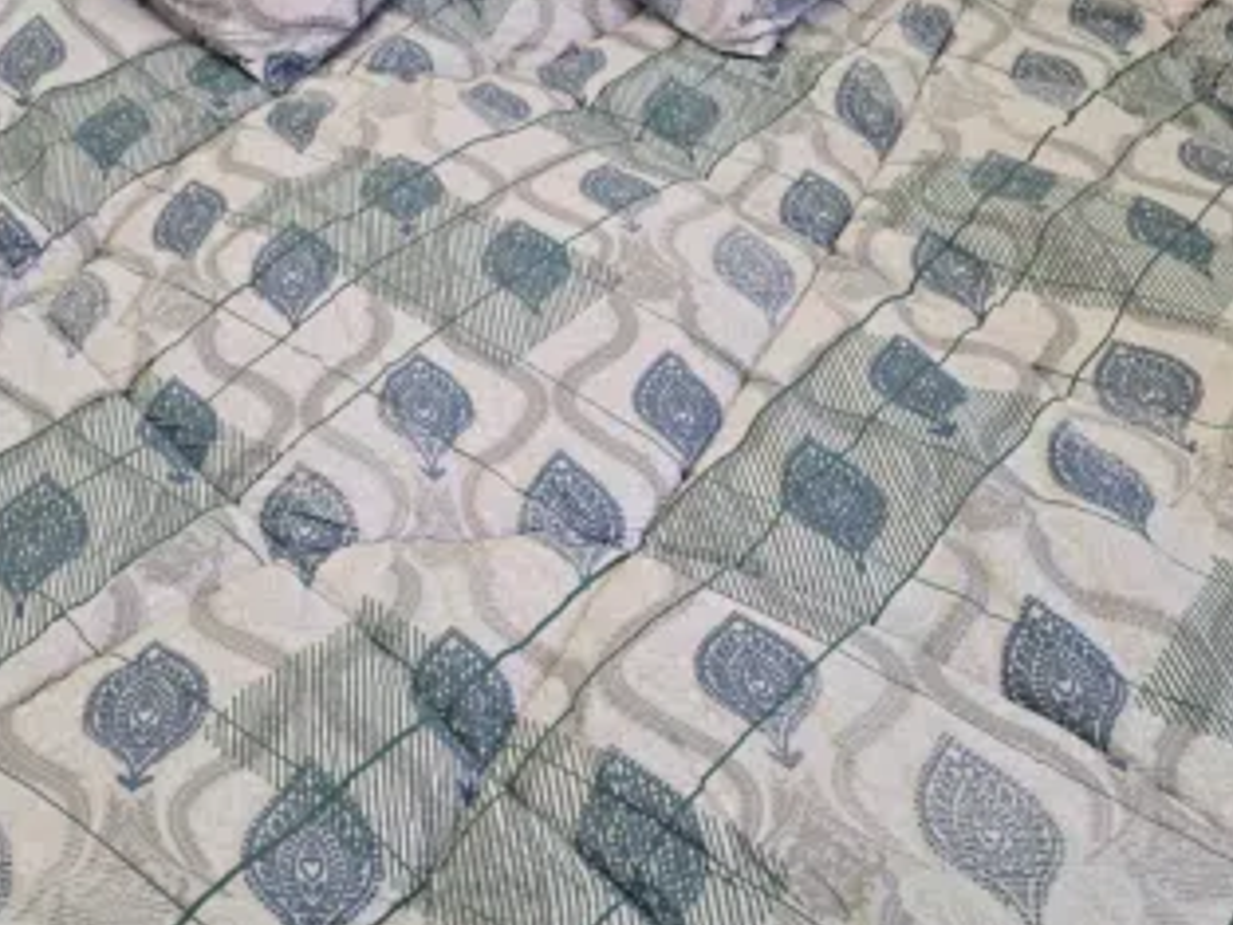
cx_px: 485
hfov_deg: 40.2
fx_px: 1675
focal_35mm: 47
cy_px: 401
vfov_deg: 30.9
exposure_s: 1/100
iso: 400
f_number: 1.7
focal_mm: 6.3
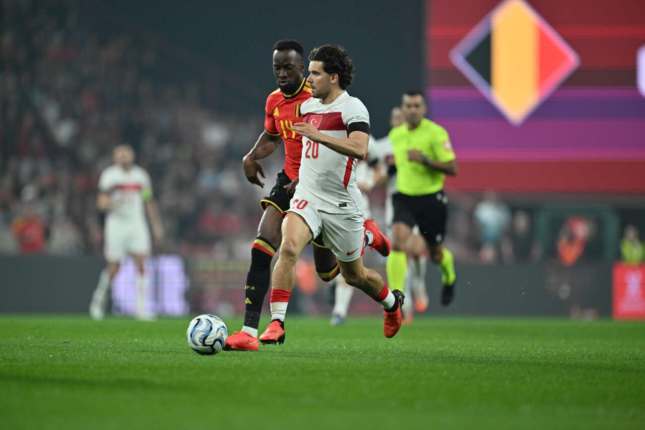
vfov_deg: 3.4
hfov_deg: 5.2
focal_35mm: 400
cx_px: 322
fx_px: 7165
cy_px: 215
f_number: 2.8
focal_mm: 400
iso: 2000
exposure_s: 1/1600
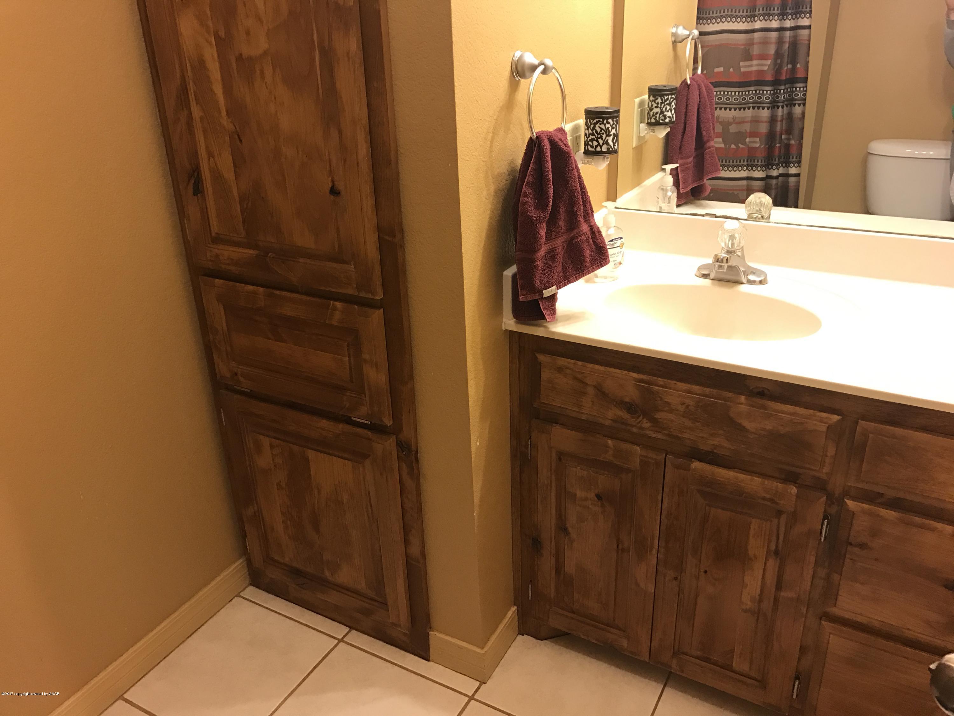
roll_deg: +3.4
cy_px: 358
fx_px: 772
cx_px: 477
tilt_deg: -23.7
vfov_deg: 49.7
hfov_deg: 63.4
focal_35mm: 28
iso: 40
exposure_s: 1/15
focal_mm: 3.99
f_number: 1.8
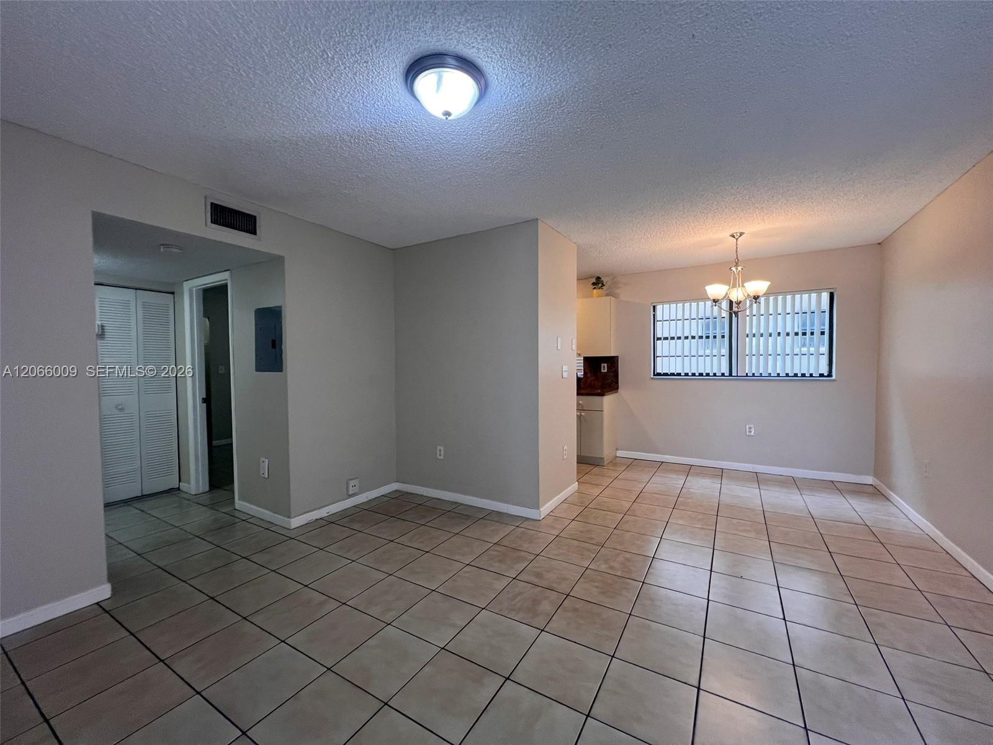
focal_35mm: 13
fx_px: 373
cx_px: 496
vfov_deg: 89.9
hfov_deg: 106.2
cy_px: 372
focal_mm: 1.57
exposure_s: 1/120
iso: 160
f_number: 1.8
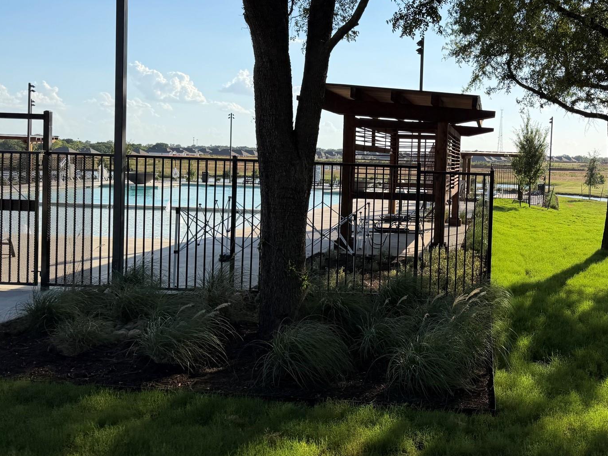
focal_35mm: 36
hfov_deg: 49.5
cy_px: 175
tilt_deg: -2.4
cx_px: 448
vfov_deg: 39.4
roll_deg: -1.5
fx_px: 632
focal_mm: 6.76
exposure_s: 1/4673
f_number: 1.78
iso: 80
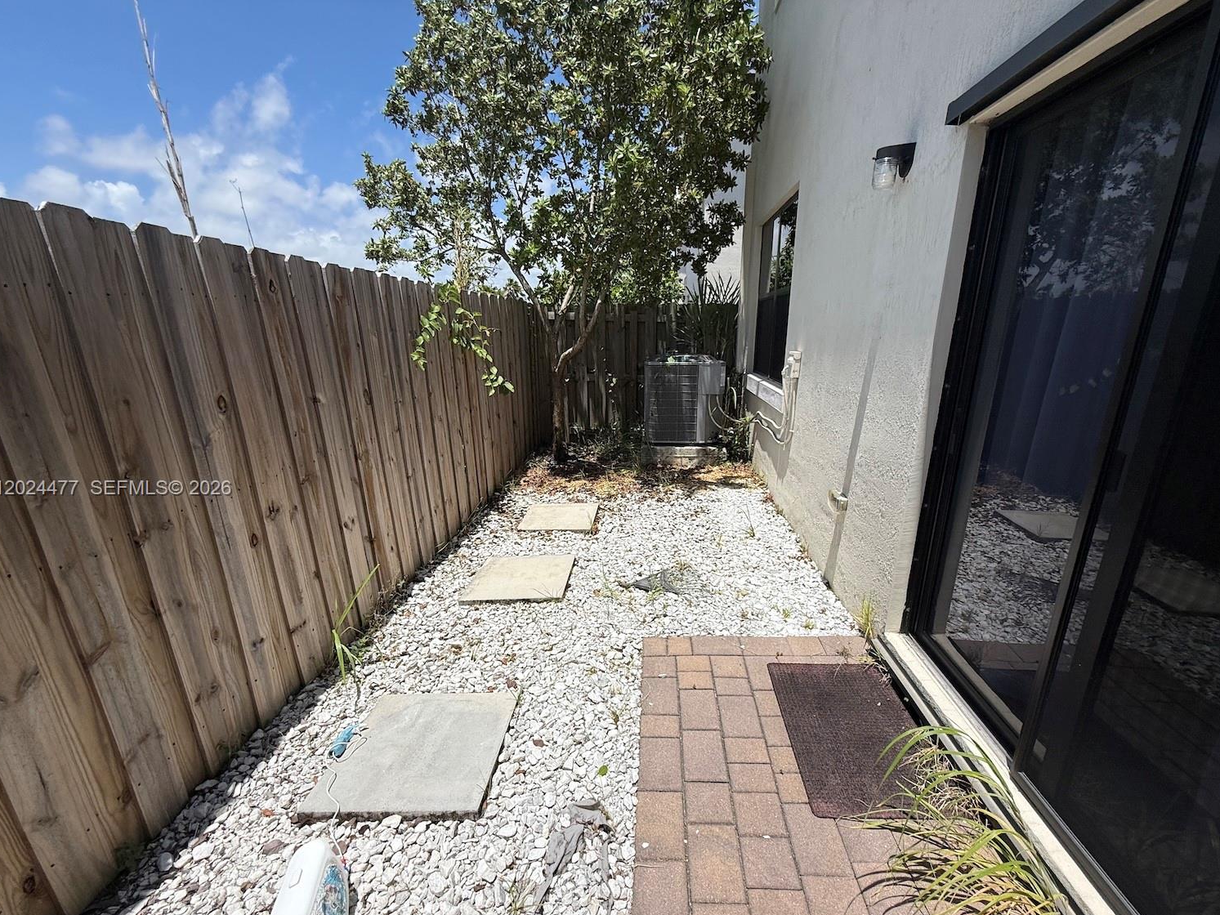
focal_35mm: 15
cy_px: 489
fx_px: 529
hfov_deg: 98.1
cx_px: 631
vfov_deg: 81.6
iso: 50
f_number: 2.2
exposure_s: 1/3663
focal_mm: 2.22
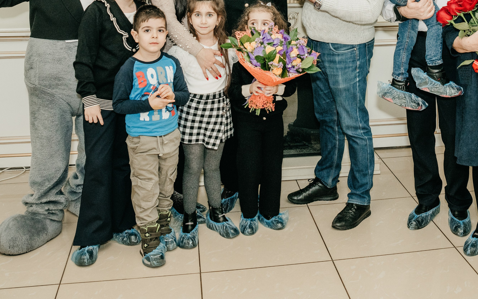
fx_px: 638
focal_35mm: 49
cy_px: 2
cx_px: 304
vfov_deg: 25.1
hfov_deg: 40.7
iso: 320
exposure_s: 1/160
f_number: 4.5
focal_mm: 24
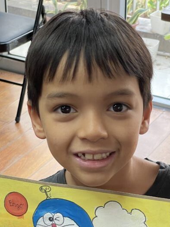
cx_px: 120
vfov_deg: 19.6
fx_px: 648
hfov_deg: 14.9
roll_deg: -2.1
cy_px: 182
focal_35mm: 99
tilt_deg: -31.8
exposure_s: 1/99
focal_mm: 6
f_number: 2
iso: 50
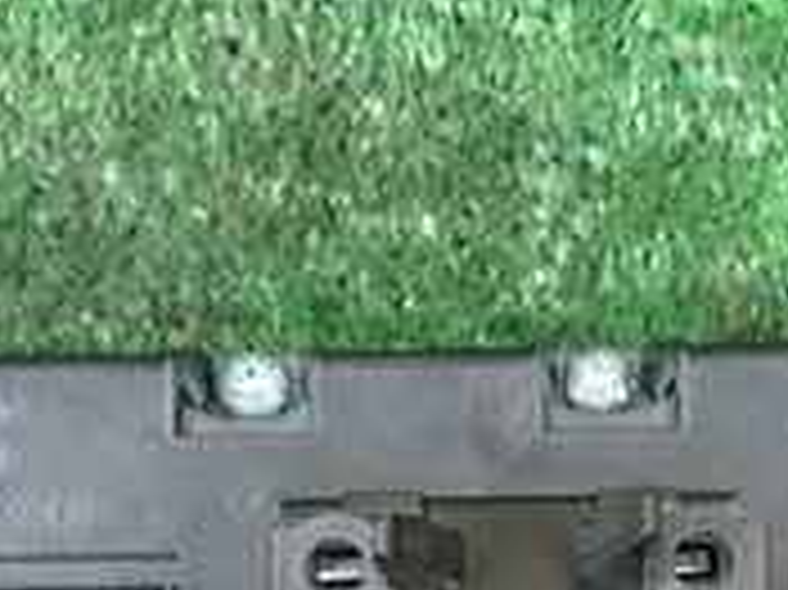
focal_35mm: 103
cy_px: 455
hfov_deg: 19.1
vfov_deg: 14.3
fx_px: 2343
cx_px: 441
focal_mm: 5.4
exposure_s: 1/40
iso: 200
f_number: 2.3
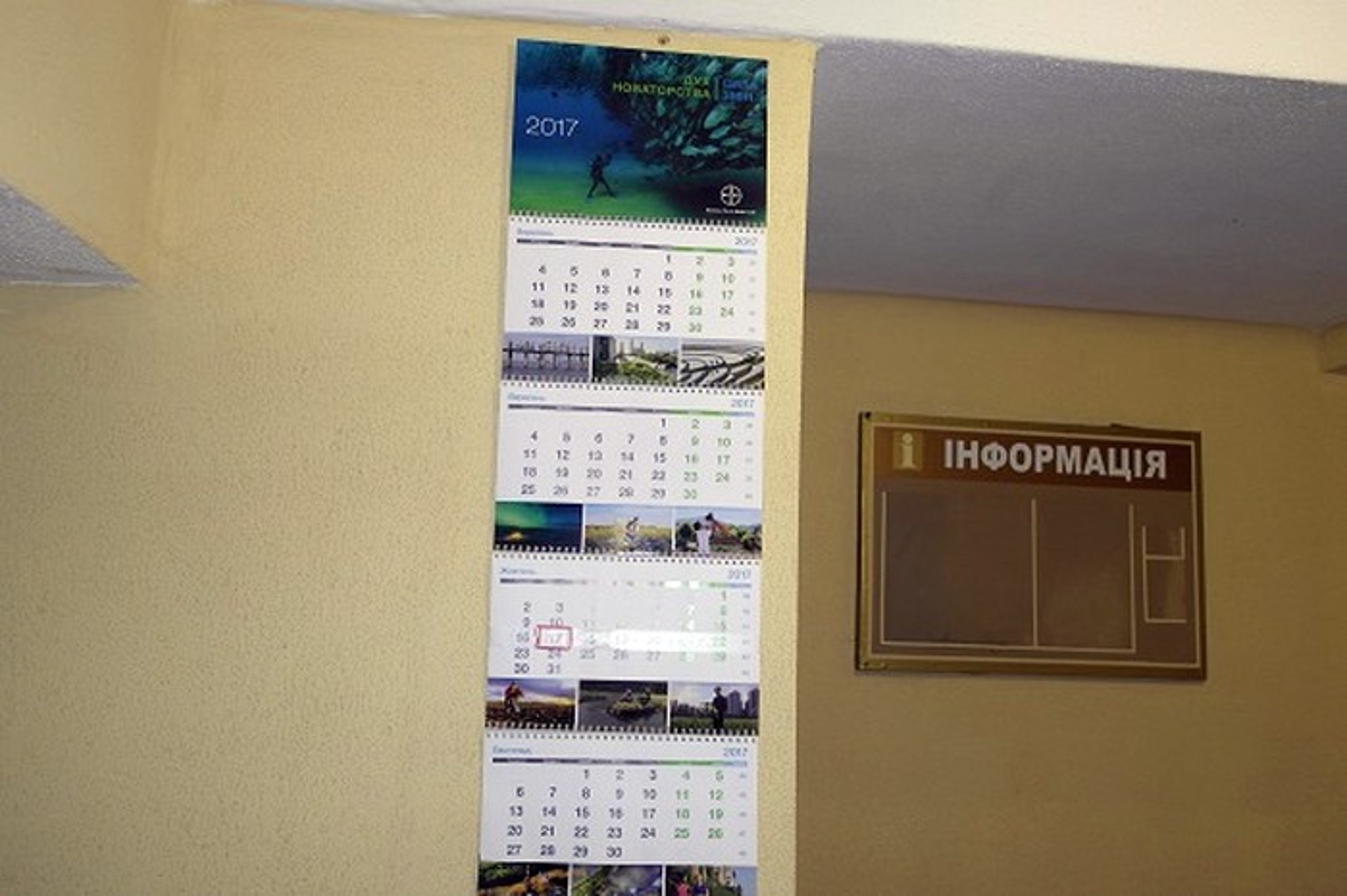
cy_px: 448
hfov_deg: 57.2
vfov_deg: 39.9
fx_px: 1234
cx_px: 674
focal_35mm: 33
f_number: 3.5
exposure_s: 1/40
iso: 400
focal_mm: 22
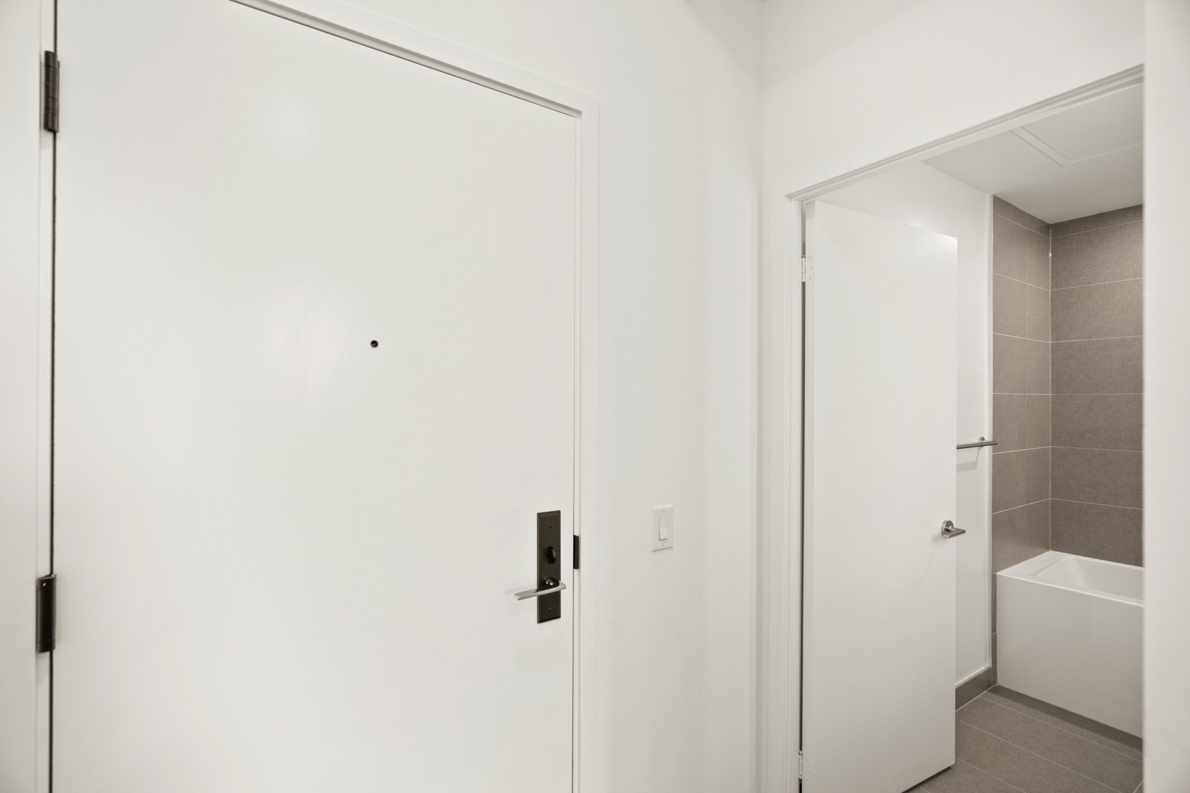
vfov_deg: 73.7
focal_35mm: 16
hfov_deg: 96.7
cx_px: 595
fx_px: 529
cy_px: 396
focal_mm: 16
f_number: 4
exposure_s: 1/30
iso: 1600
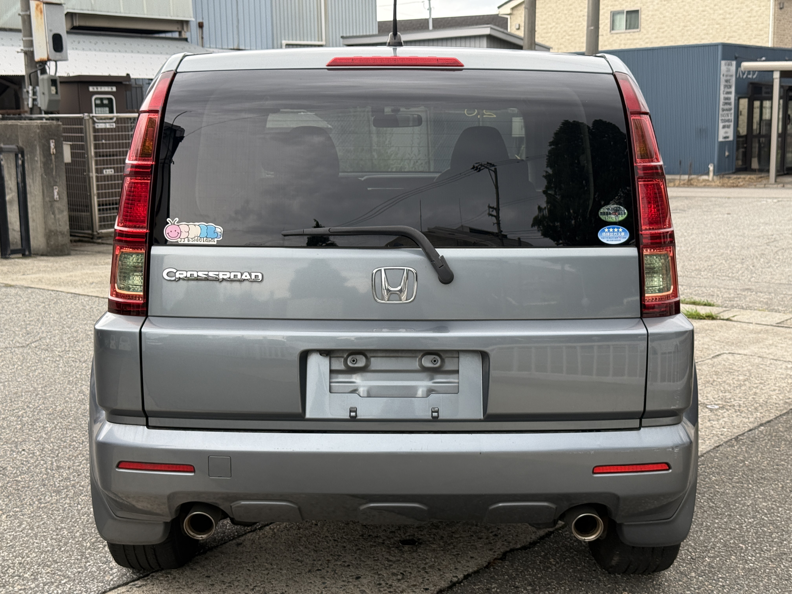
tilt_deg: -8.7
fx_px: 1098
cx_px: 396
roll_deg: +0.9
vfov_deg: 30.3
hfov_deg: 39.7
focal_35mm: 48
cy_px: 297
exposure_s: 1/726
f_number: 1.78
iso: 80
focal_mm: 6.76
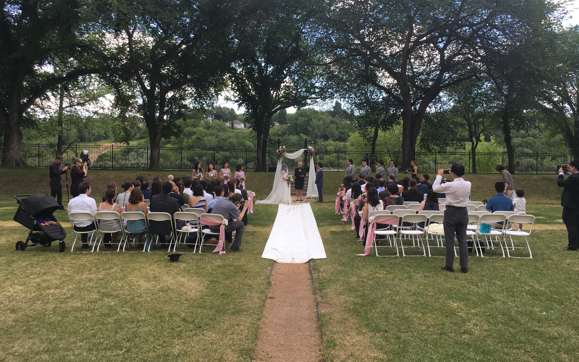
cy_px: 175
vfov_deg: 40.6
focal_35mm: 31
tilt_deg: +0.1
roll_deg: -0.6
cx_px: 289
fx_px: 489
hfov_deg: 61.2
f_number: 2.2
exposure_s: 1/298
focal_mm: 4.15
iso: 25
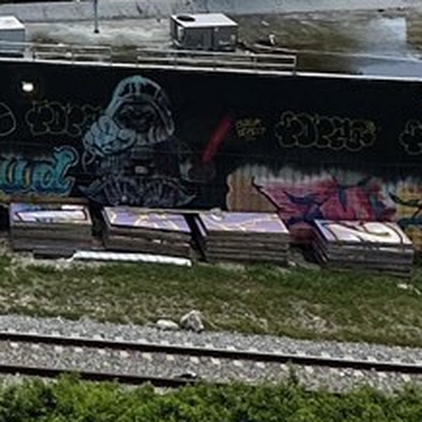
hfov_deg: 16.3
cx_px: -316
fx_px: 1255
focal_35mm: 91
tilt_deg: -0.5
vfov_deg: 15.7
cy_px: -387
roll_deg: +0.7
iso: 50
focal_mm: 2.22
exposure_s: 1/2212
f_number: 2.2
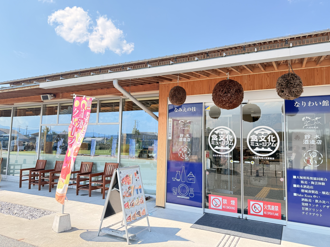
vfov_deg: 54.9
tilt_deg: +6.9
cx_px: 164
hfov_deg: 69.4
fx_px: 238
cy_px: 119
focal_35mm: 25
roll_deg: -1.7
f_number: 1.78
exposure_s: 1/1292
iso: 100
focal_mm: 6.76
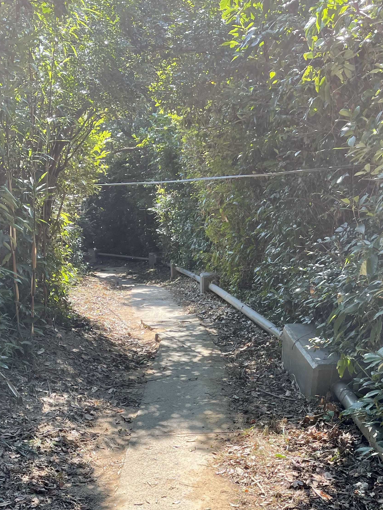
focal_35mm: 47
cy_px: 425
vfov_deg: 38.5
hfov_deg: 30.9
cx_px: 186
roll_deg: +0.2
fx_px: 693
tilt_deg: -21.9
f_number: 1.6
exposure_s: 1/679
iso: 32
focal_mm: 5.1
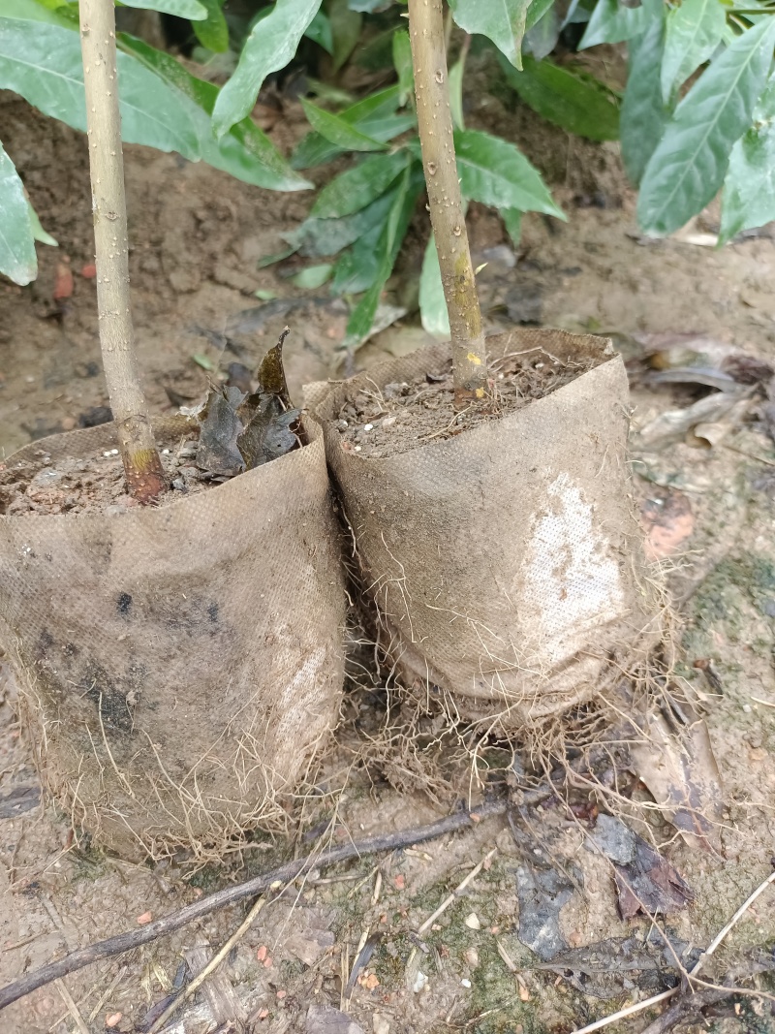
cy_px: 517
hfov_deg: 54.9
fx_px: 746
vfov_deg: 69.4
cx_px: 388
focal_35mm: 25
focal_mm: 4.71
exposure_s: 1/100
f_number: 1.79
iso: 378
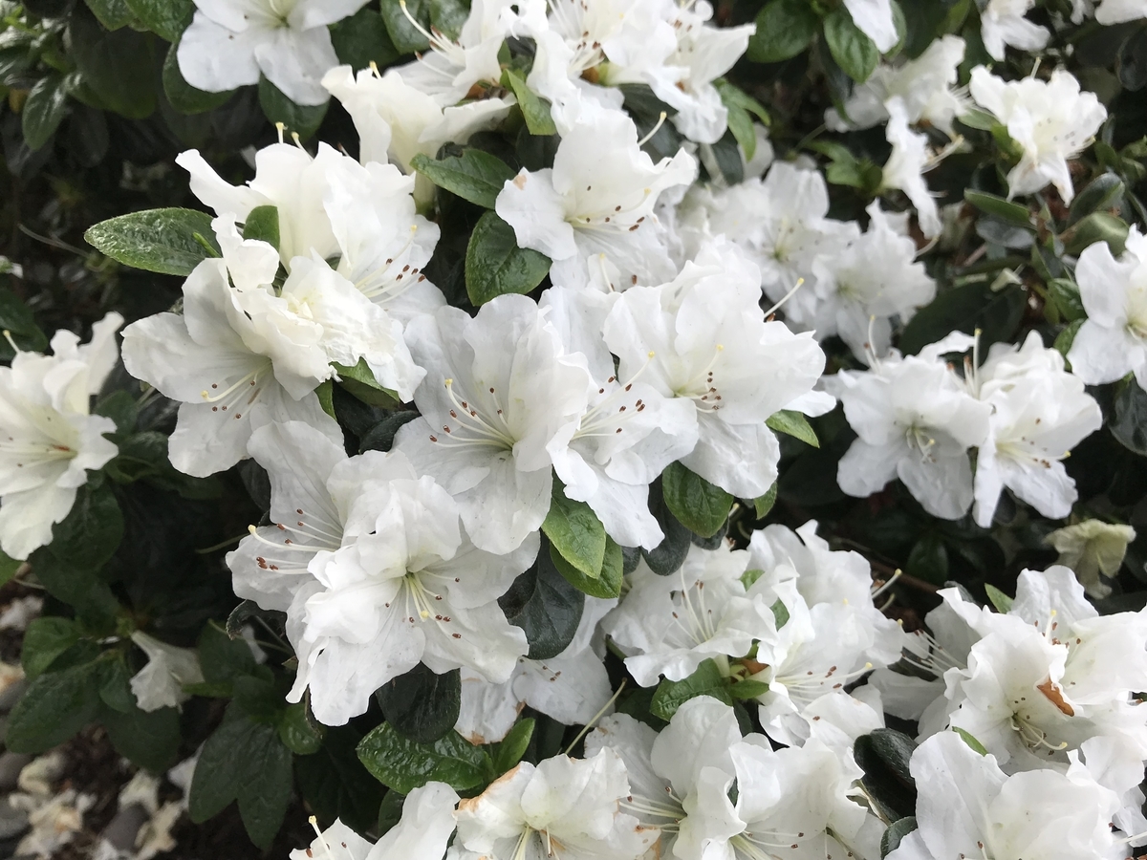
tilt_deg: -39.5
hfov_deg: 63.4
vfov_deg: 49.7
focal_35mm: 28
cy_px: 430
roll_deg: -3.3
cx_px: 574
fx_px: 928
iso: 20
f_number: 1.8
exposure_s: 1/606
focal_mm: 3.99
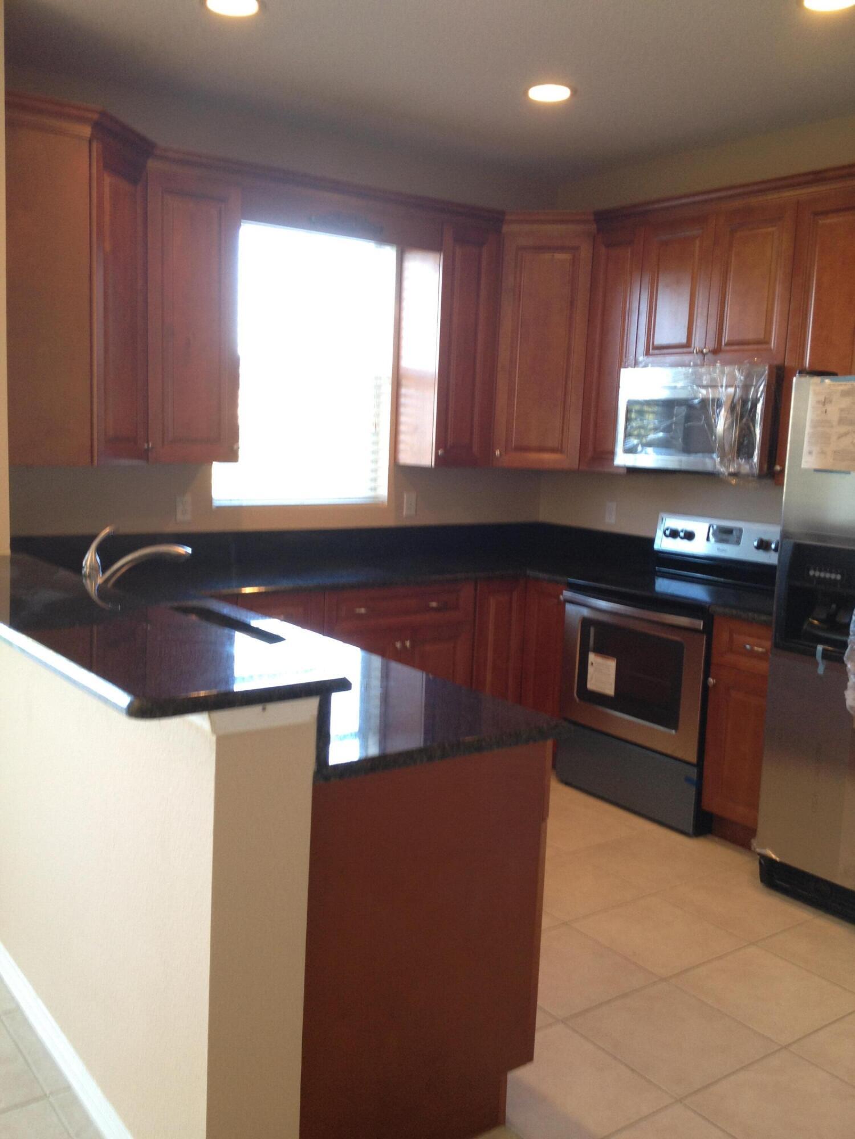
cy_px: 570
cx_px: 428
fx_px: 1153
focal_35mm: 35
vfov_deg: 52.6
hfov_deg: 40.7
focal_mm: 4.28
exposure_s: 1/20
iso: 100
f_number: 2.4
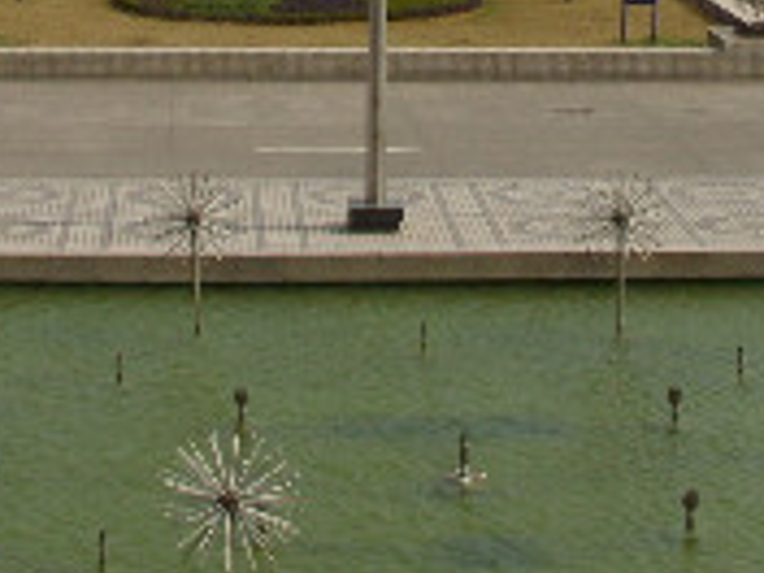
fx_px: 3046
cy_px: -421
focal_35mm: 138
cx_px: 352
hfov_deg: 14.3
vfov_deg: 10.2
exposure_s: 1/353
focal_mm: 7.8
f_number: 7.4
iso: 50
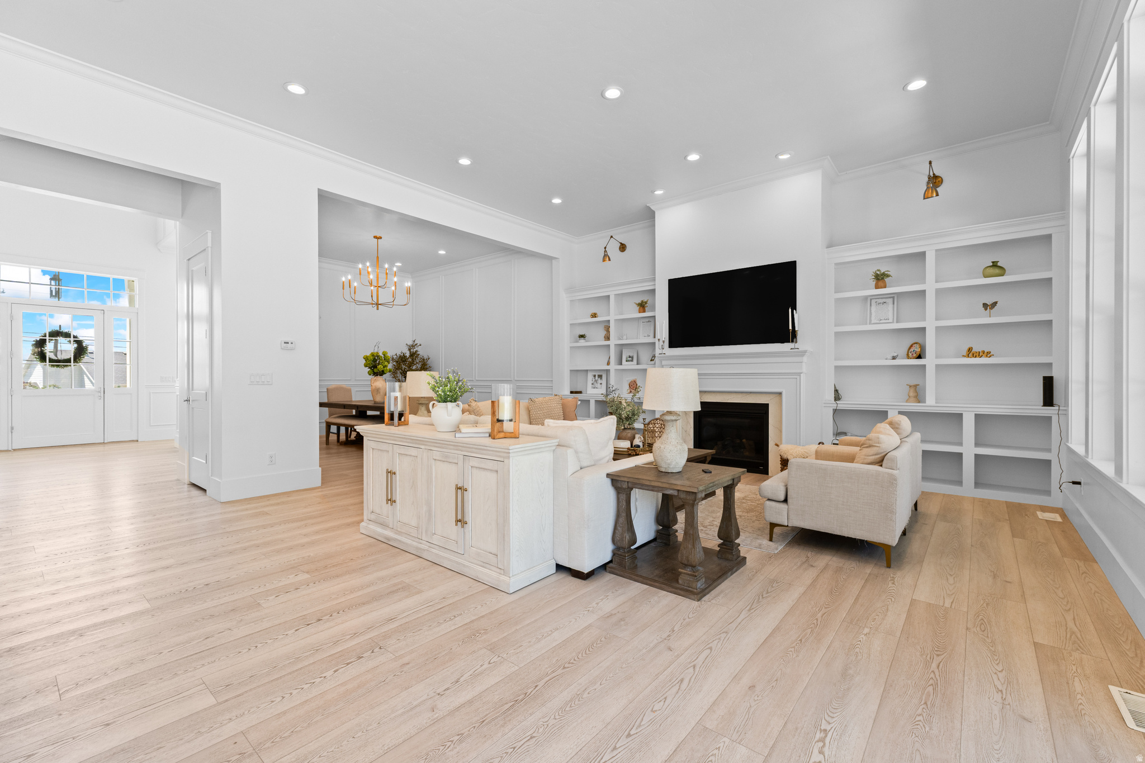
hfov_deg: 100.4
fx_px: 477
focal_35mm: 15
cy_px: 382
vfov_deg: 77.3
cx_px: 572
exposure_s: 1/15
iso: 320
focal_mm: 10
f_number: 7.1
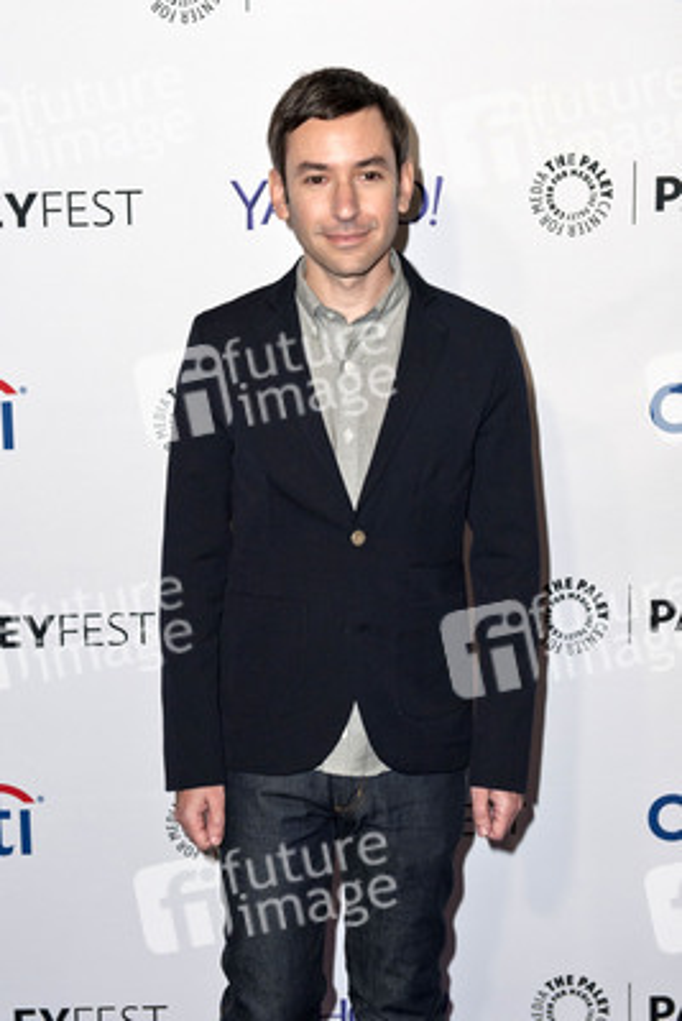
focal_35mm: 50
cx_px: 341
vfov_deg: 39.6
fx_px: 1419
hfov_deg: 27.0
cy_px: 510
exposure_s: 1/400
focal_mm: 50
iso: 500
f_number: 4
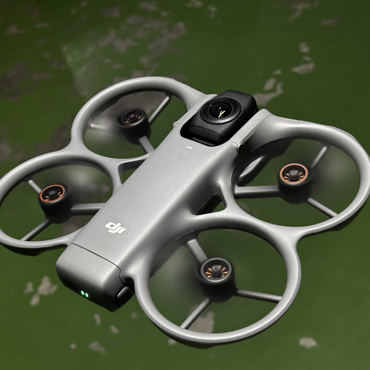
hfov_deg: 29.5
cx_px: 172
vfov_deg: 29.6
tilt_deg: -44.8
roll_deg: +16.4
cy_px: 186
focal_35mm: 58
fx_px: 701
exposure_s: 1/30
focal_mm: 6.76
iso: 640
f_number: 1.78
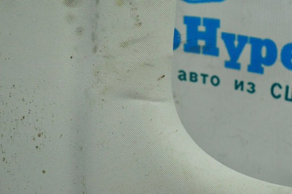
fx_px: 668
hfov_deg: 24.6
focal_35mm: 82
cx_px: 146
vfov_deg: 16.5
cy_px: 97
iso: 6400
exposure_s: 1/320
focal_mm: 55
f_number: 6.3
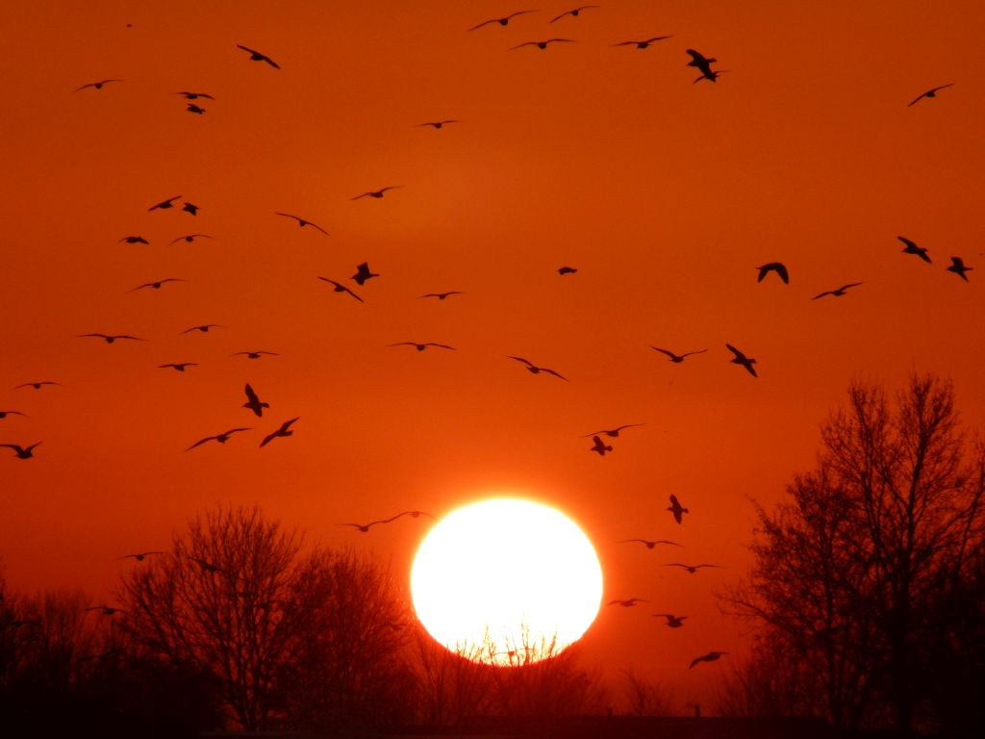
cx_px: 492
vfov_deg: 2.1
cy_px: 370
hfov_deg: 2.8
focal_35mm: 704
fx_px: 20032
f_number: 6.3
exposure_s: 1/2000
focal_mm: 108
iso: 100
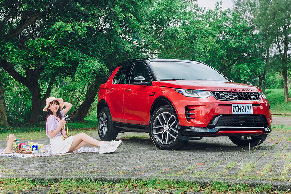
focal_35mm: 58
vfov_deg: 23.4
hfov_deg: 34.5
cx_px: 146
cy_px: 97
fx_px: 469
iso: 400
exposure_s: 1/80
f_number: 5.6
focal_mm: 58
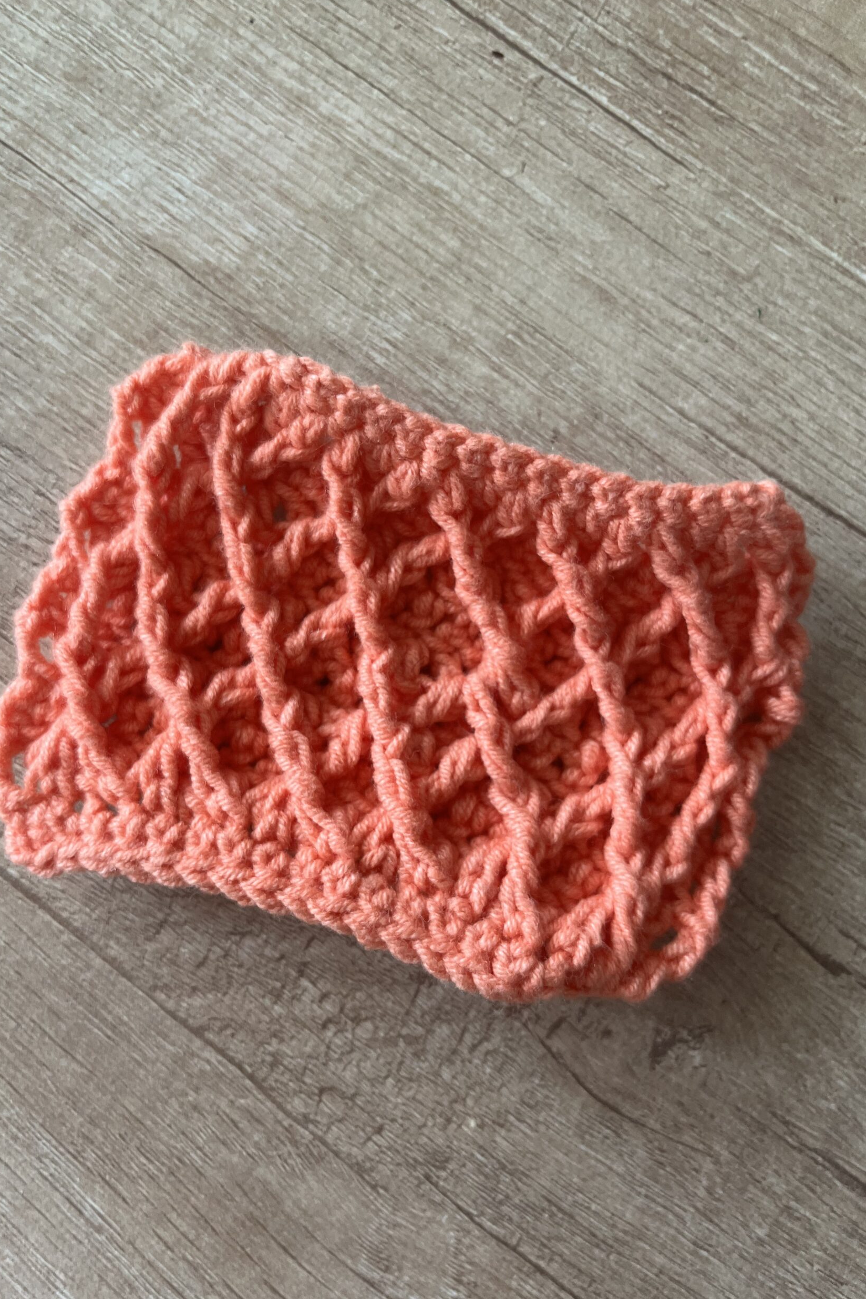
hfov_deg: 46.3
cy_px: 669
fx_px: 1010
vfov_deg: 65.5
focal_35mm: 28
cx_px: 380
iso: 160
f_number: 1.6
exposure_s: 1/50
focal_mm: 5.1
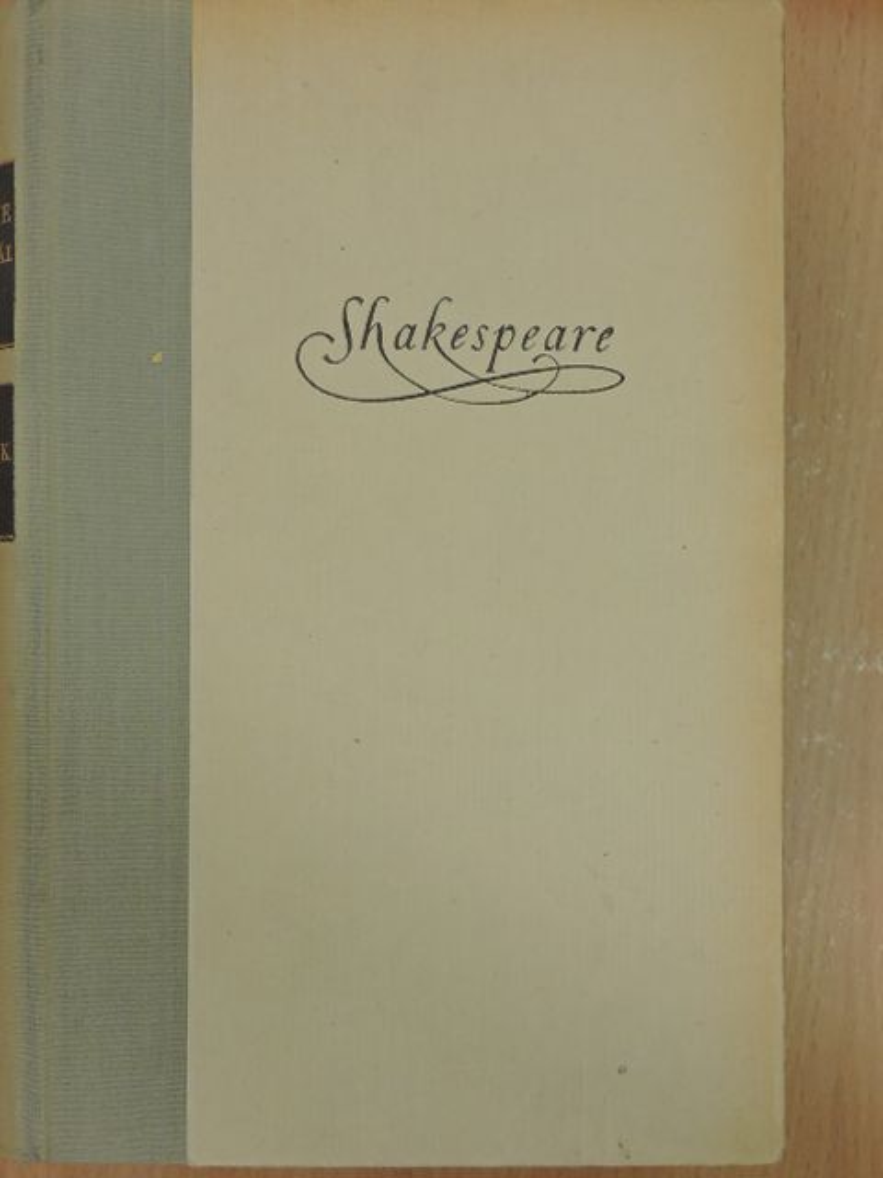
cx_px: 442
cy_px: 589
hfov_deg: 26.6
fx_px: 1871
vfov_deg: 34.9
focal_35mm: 55
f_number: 4
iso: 500
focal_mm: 9.9
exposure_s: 1/30
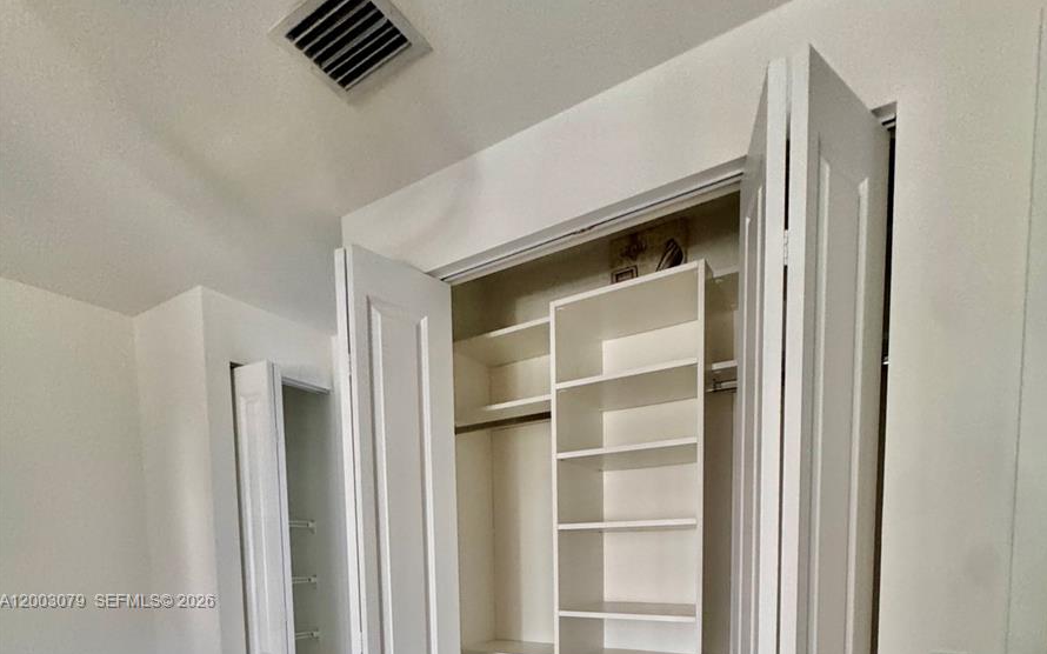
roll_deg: +0.1
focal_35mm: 20
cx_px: 526
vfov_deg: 51.7
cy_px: 602
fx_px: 571
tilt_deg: +0.6
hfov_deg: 85.1
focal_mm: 2.22
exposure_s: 1/60
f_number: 2.2
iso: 500
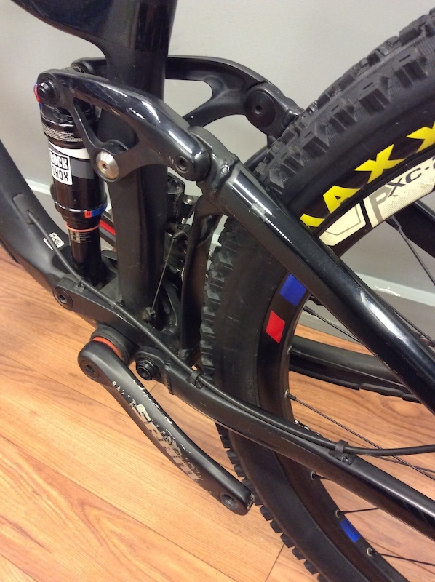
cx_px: 218
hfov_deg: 44.1
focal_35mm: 32
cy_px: 291
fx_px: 537
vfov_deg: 56.9
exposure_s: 1/25
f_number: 2.4
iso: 200
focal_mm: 3.3
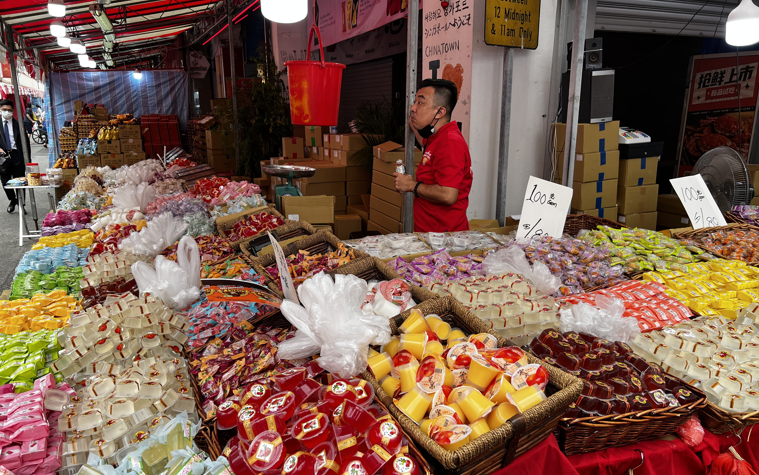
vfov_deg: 44.5
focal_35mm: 28
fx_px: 579
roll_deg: +0.0
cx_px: 375
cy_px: 268
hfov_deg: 66.5
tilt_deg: -15.1
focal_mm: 5.7
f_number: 1.5
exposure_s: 1/763
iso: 50
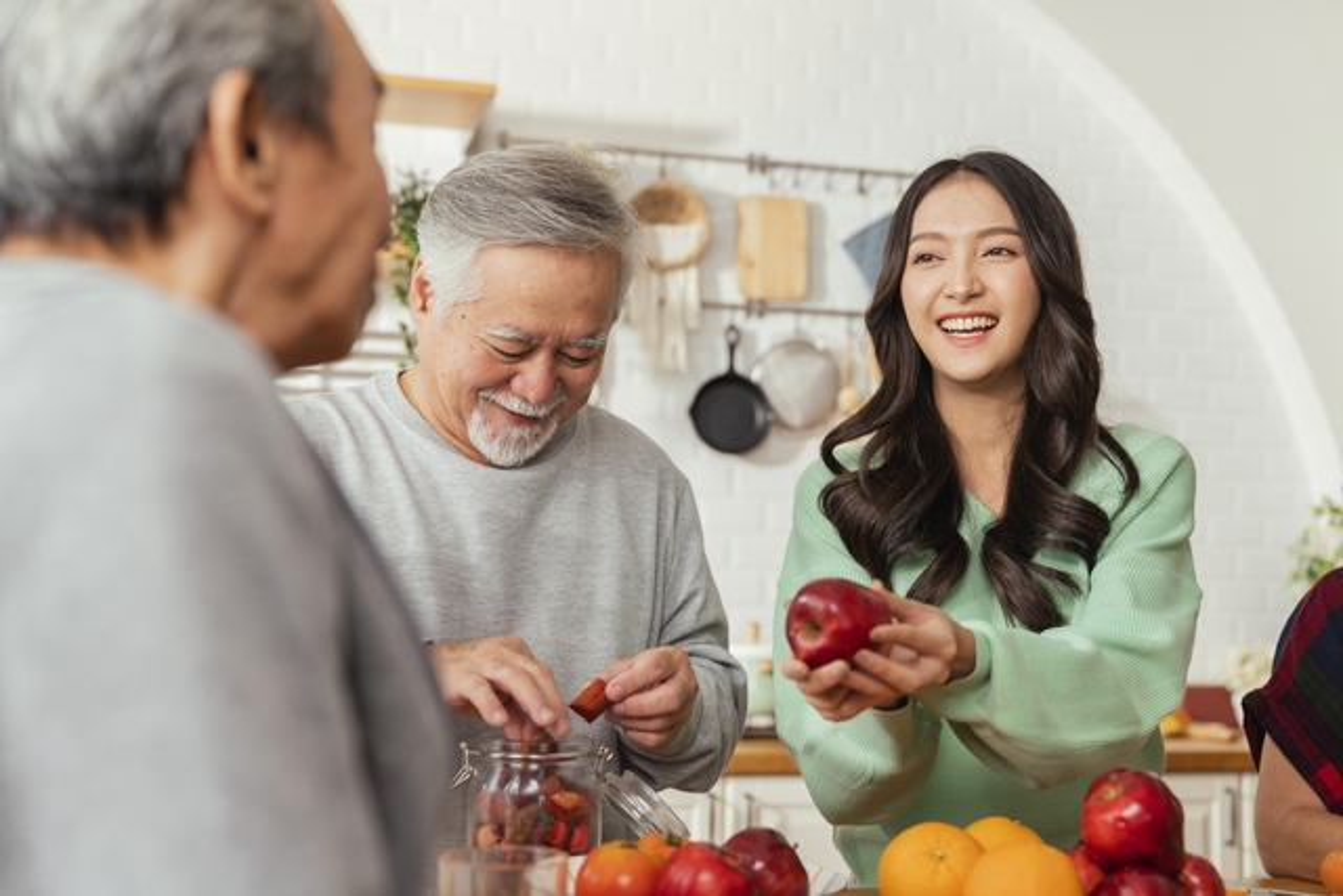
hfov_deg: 41.1
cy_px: 448
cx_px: 672
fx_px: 1791
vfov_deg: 28.1
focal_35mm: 48
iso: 640
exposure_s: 1/640
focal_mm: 48
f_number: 2.8
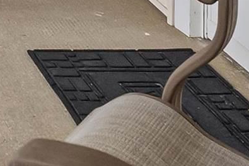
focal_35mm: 109
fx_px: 754
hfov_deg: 15.3
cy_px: -387
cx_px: -239
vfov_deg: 9.1
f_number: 7.1
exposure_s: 1/250
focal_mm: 14
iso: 640
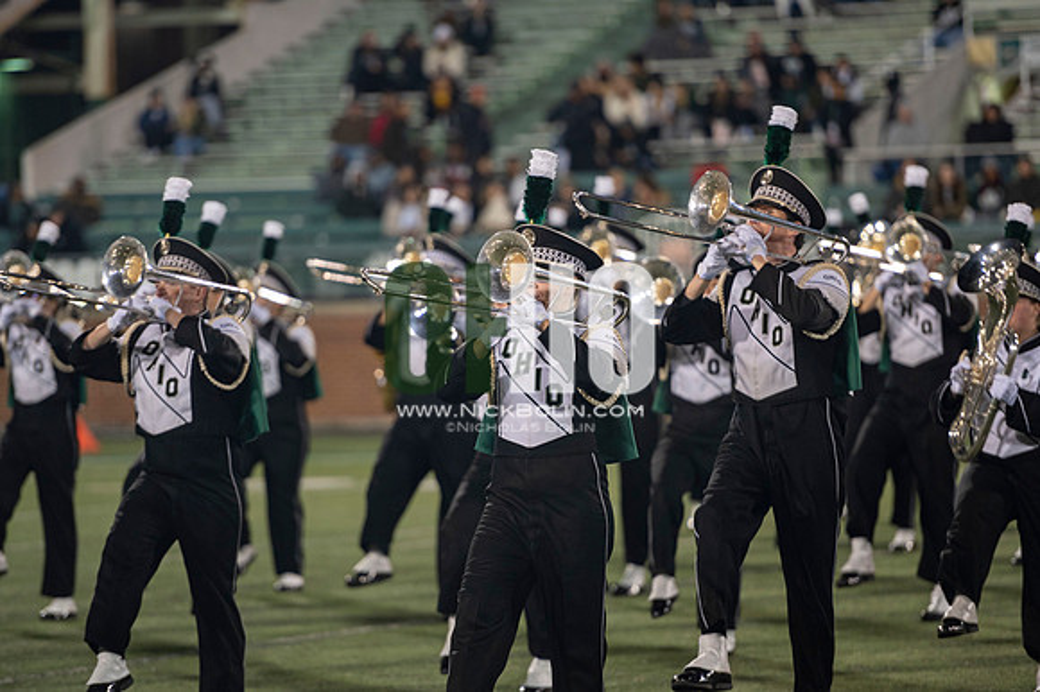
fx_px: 5774
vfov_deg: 6.9
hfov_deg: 10.3
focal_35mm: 200
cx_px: 520
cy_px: 346
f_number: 2.8
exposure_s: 1/500
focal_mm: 200
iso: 1000
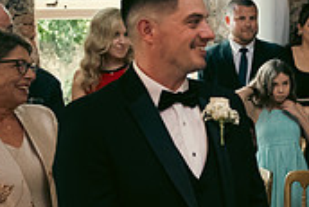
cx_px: 336
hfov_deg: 23.6
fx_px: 696
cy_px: 111
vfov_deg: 16.9
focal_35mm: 81
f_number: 3.5
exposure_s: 1/160
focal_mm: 24
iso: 1250
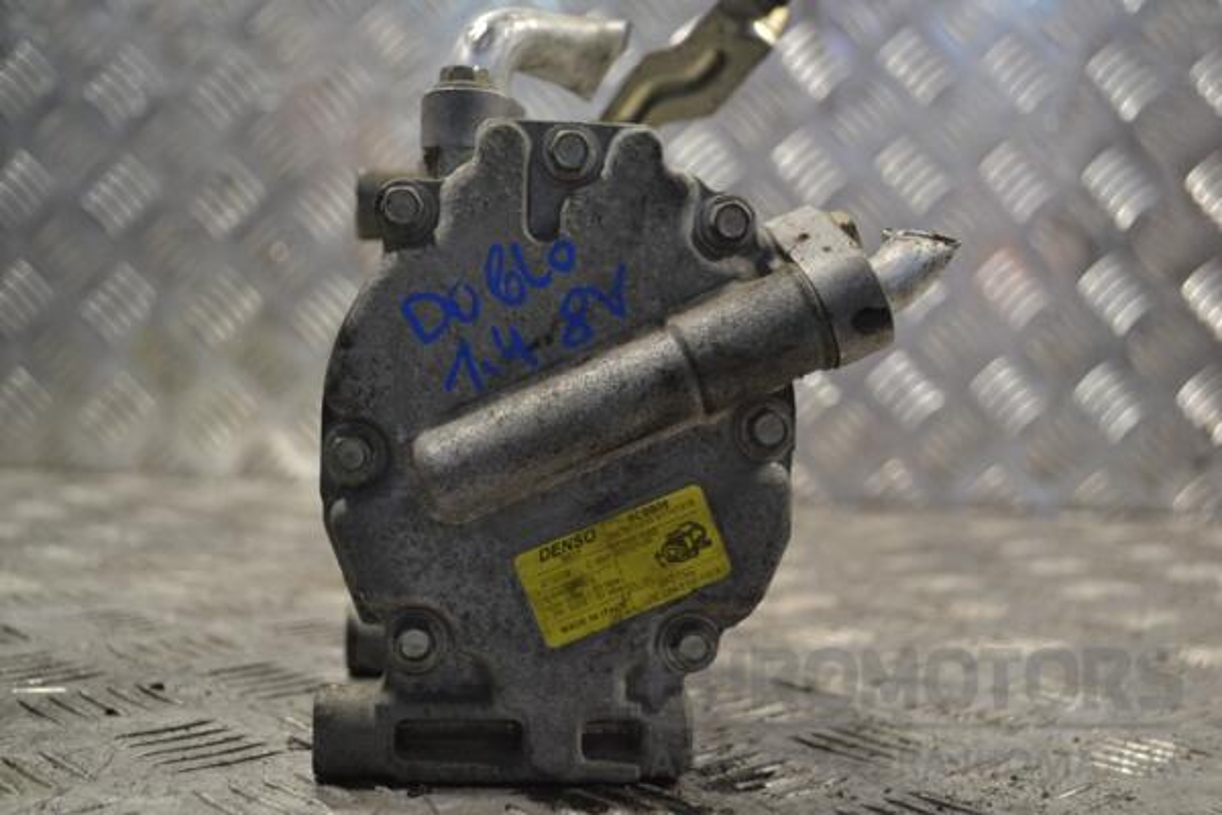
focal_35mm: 44
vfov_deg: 30.8
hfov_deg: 45.0
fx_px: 1476
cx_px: 611
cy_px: 408
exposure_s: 1/100
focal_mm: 29
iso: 400
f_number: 5
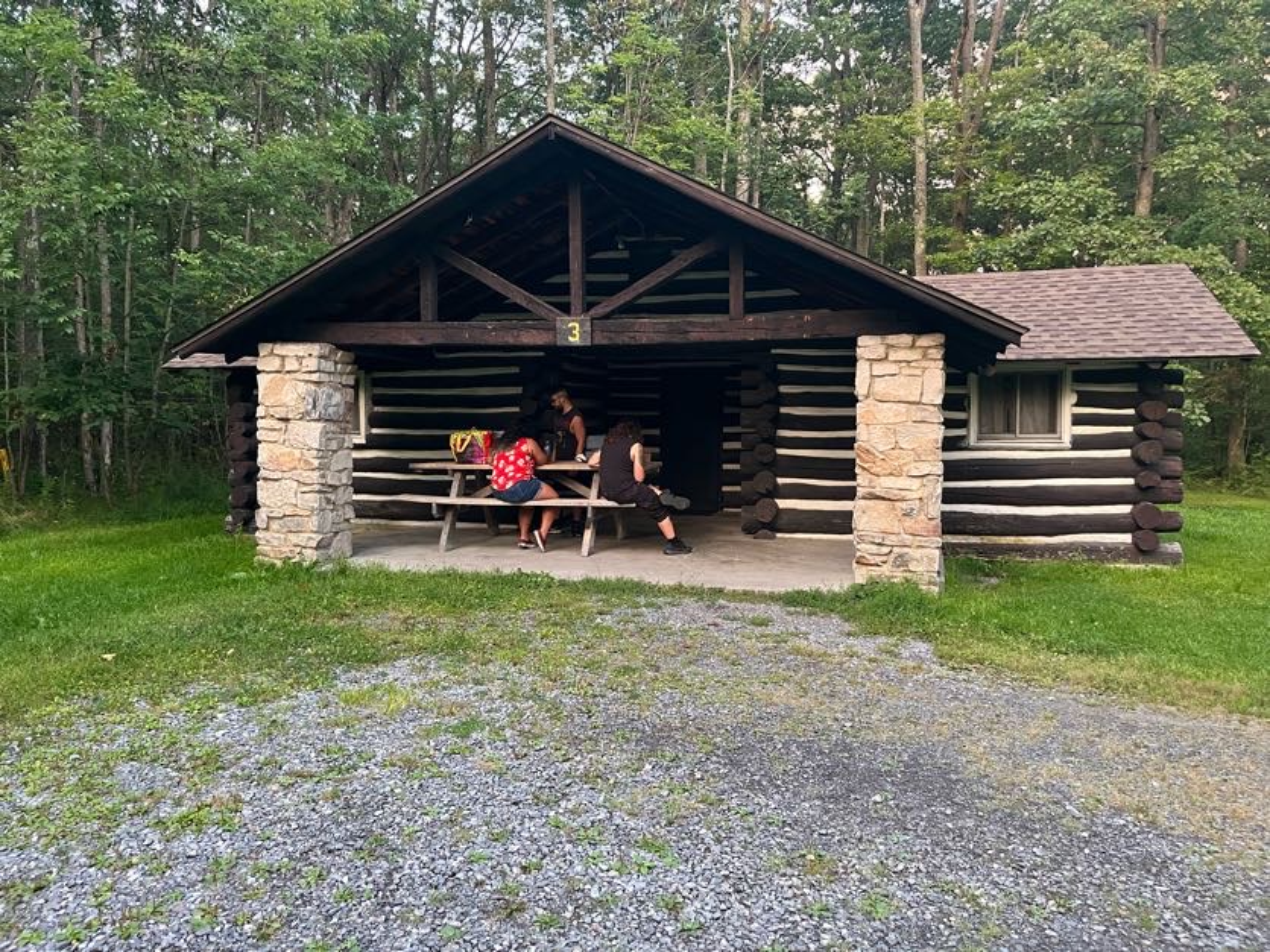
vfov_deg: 53.1
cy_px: 476
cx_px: 635
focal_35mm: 26
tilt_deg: -4.5
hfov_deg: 67.3
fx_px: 954
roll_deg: -1.1
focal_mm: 5.1
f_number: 1.6
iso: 320
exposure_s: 1/60
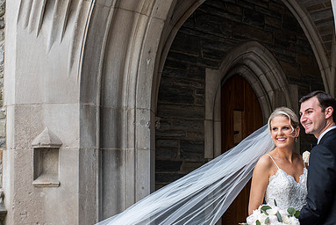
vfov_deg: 25.5
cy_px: 132
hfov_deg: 37.2
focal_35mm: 53
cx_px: 213
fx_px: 495
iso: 640
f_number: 5.6
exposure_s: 1/640
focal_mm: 35
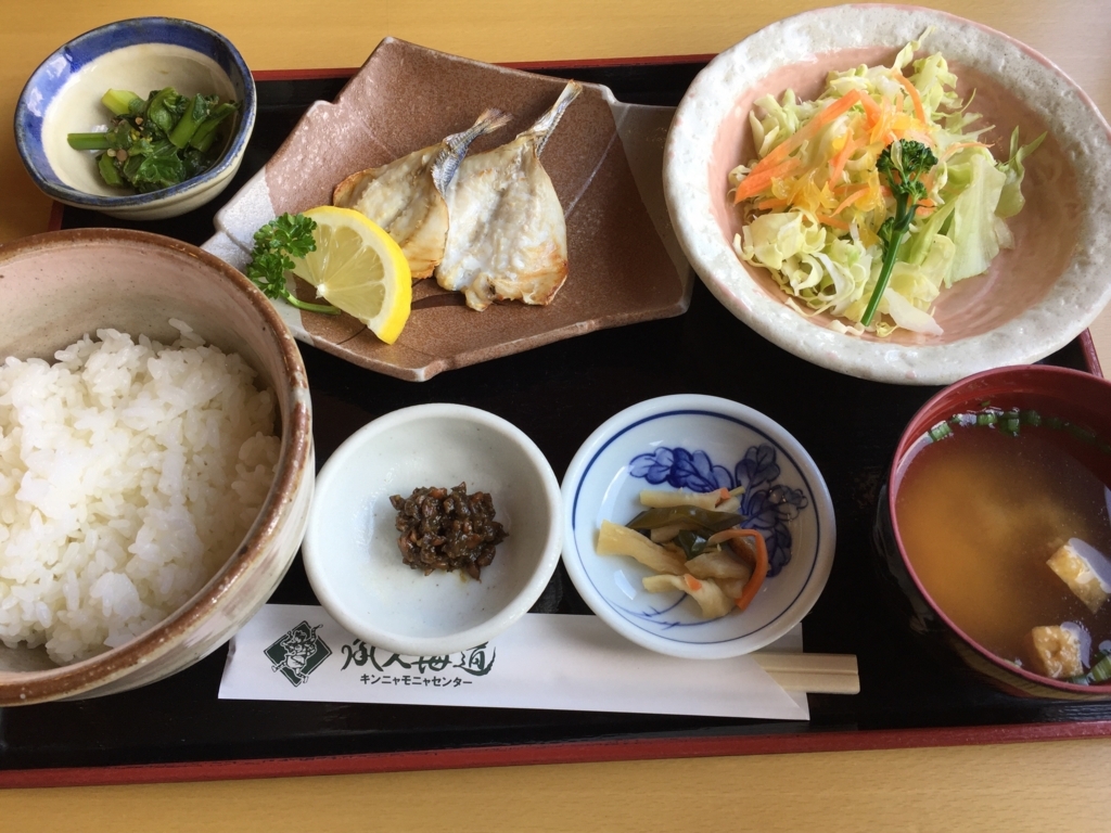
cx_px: 556
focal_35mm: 29
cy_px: 416
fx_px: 931
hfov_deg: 61.7
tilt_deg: -66.4
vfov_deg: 48.2
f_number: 2.2
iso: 40
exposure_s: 1/120
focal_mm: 4.15
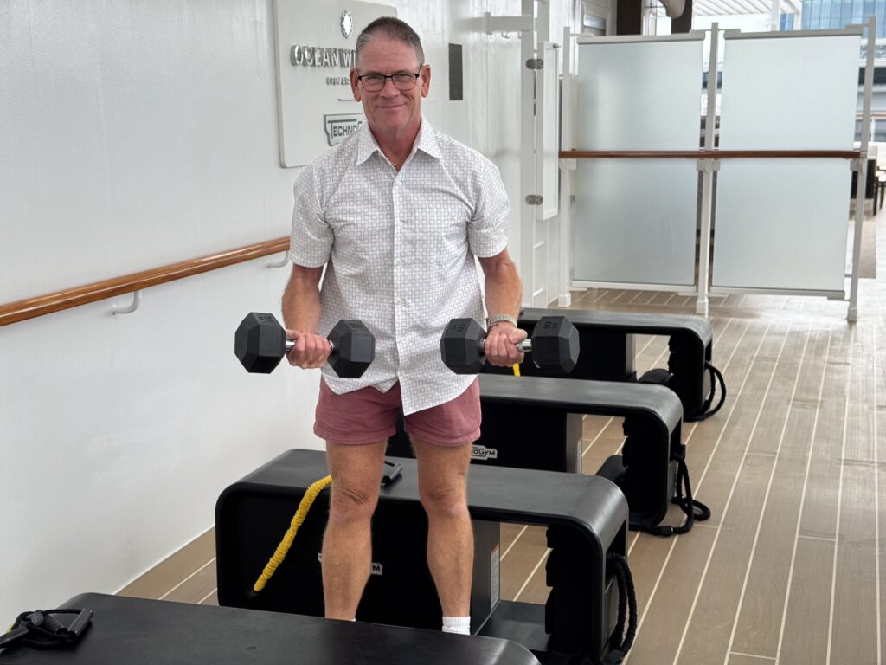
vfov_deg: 30.3
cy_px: 332
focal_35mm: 48
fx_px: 1229
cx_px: 443
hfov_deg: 39.7
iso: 64
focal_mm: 6.76
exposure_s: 1/812
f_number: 1.78
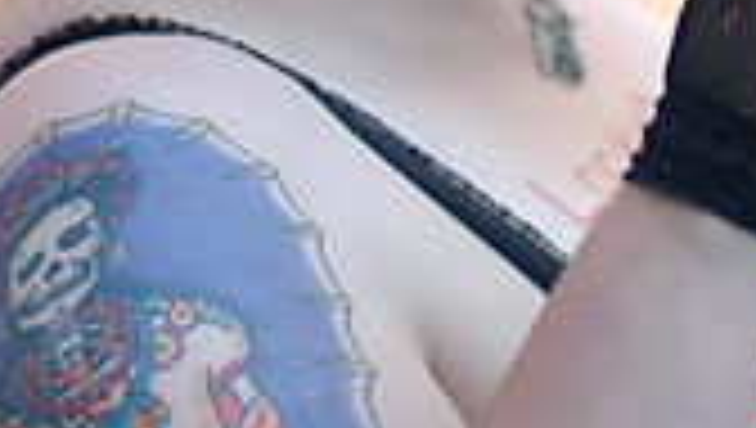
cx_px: 709
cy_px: -198
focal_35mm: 280
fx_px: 5620
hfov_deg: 7.7
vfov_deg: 4.3
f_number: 1.4
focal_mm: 50
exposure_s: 1/1250
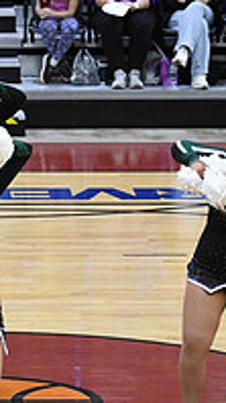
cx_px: -358
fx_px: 3450
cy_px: 339
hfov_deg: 3.7
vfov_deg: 6.7
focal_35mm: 323
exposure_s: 1/400
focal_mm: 70
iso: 3200
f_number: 2.8
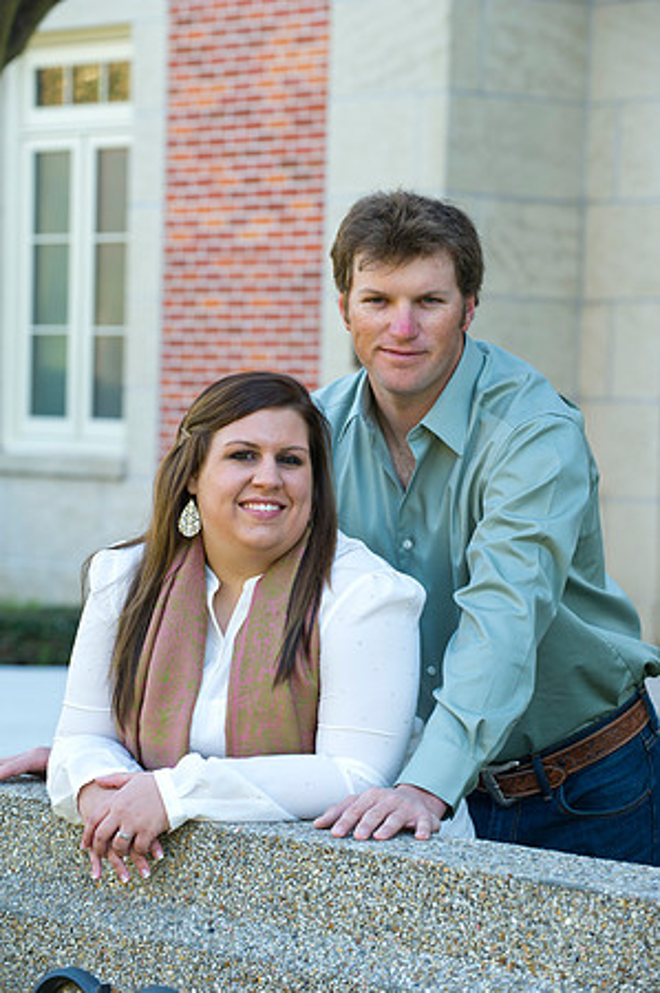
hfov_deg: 10.9
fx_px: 3445
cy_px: 496
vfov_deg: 16.4
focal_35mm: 125
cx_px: 330
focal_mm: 125
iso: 400
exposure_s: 1/100
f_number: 5.6
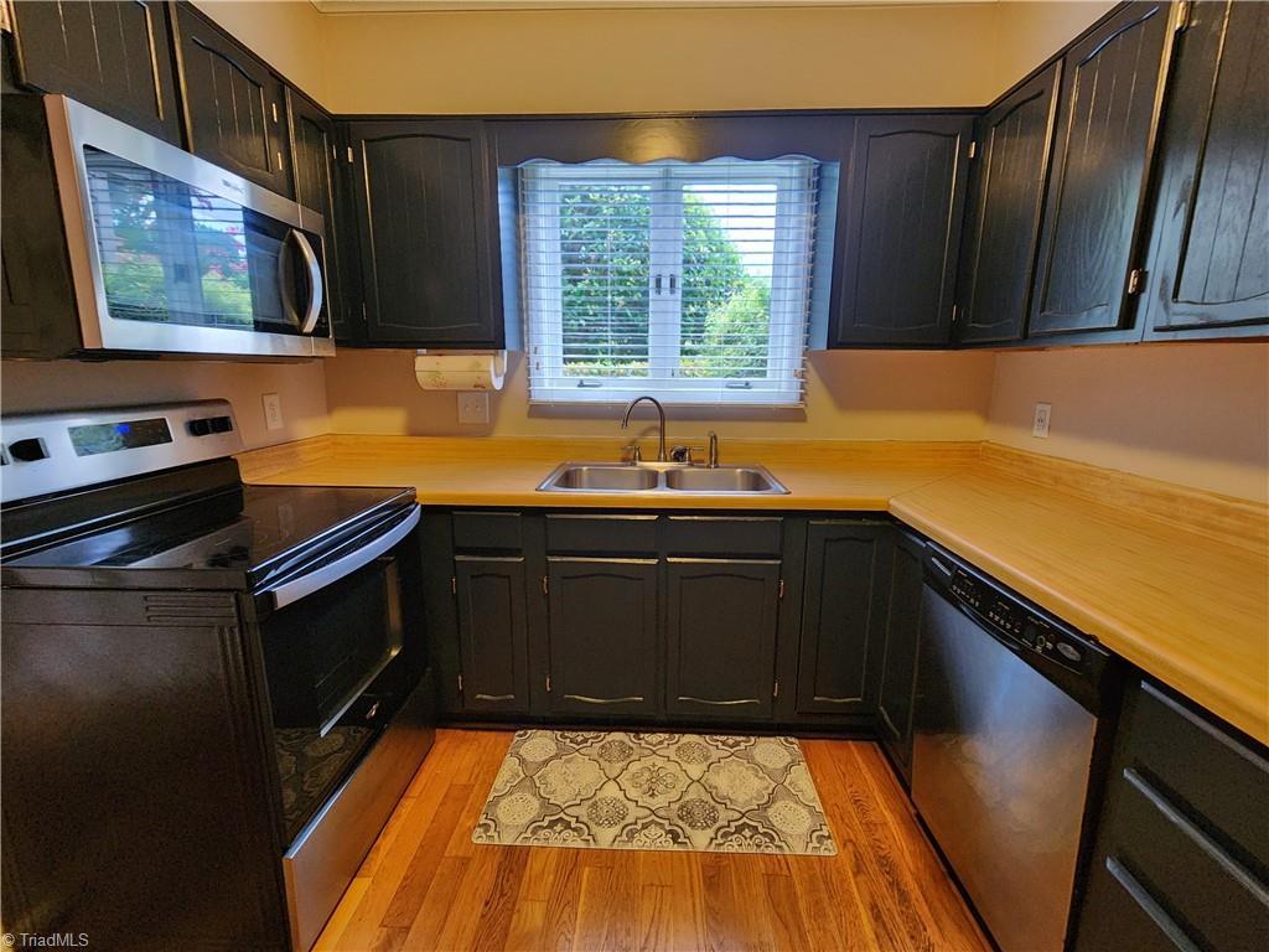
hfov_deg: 106.2
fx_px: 477
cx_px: 634
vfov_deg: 89.9
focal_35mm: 13
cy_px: 476
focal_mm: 2.2
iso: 320
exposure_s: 1/30
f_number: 2.2
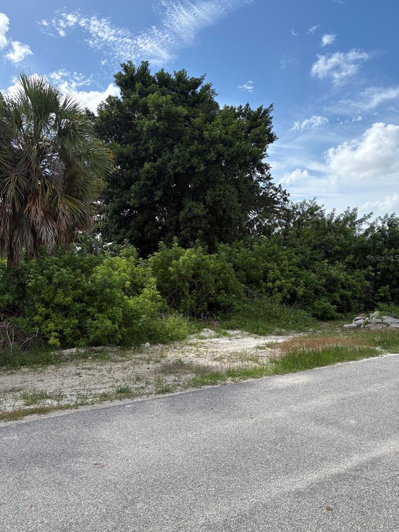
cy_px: 258
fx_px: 415
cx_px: 193
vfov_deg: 65.3
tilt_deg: +4.2
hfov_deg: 51.3
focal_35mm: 27
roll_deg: +1.3
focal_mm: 5.96
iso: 50
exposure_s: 1/3448
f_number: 1.6
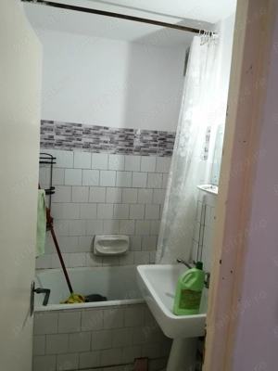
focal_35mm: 26
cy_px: 186
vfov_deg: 67.3
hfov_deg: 53.1
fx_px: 278
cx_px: 139
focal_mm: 3.6
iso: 160
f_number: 1.8
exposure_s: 1/33.3
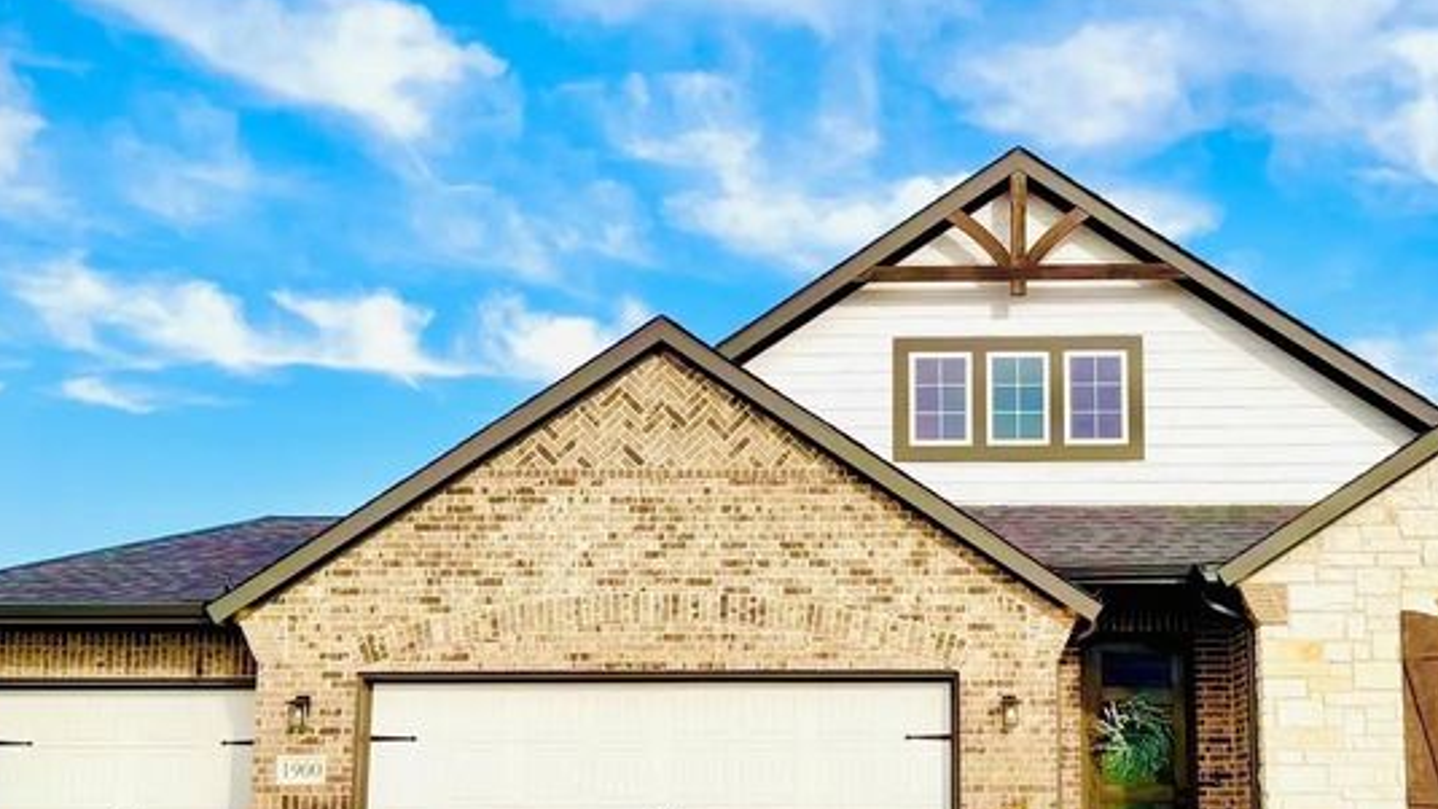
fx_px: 1907
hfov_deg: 41.1
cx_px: 879
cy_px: 546
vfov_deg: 23.8
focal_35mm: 50
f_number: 1.78
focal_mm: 6.76
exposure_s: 1/4950
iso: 80
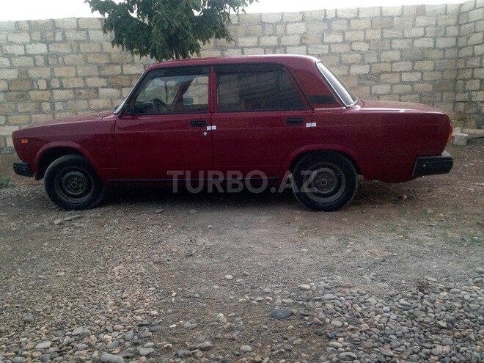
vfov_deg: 42.9
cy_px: 182
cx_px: 242
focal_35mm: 33
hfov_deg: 55.4
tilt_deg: -9.0
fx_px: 461
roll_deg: +2.6
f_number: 2.4
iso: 320
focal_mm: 4.12
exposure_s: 1/15
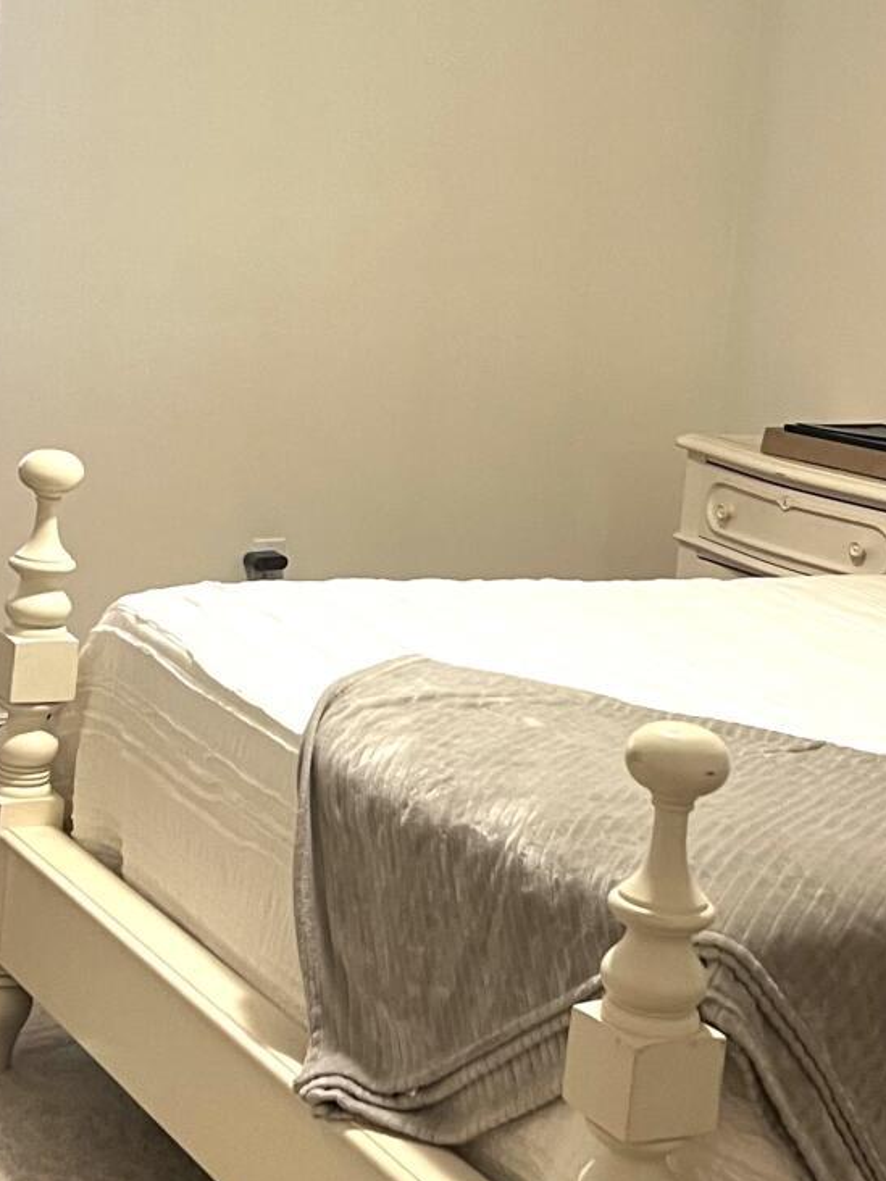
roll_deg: -4.6
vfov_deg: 27.1
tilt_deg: -3.2
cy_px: 310
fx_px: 2423
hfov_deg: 20.7
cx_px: 373
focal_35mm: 71
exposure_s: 1/60
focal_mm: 5.7
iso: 125
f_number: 1.5
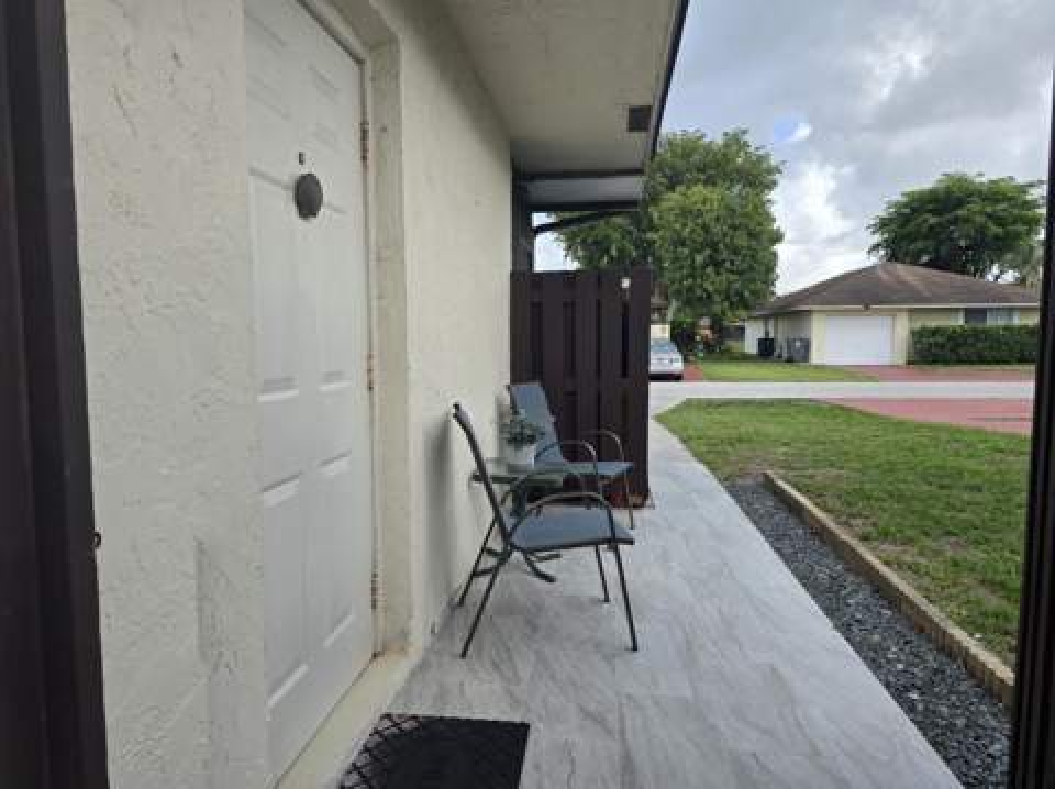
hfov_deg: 74.0
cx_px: 528
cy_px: 394
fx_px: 700
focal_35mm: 23
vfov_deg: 58.8
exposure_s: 1/276
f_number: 1.7
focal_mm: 6.3
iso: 12
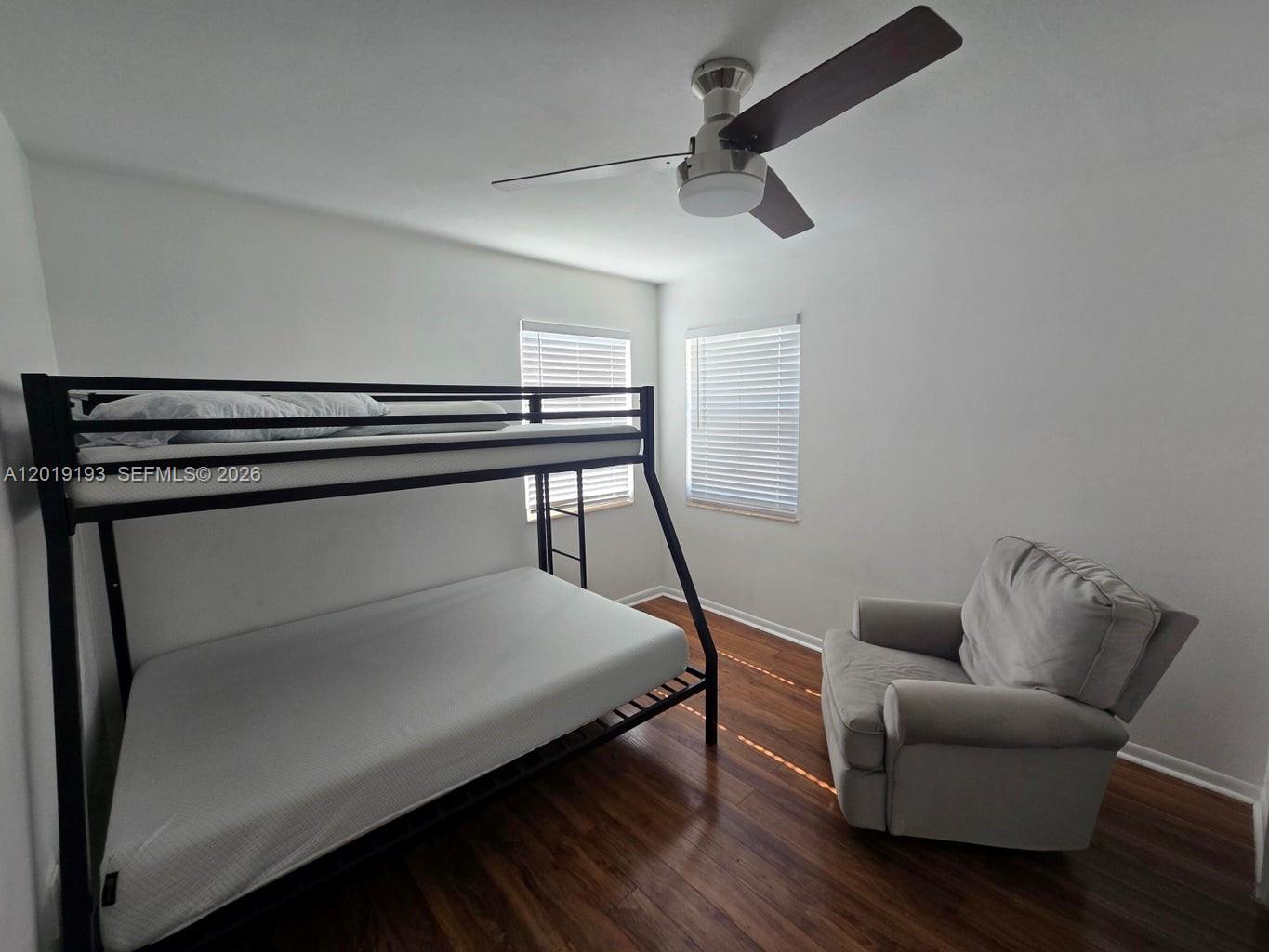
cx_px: 634
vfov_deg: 89.9
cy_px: 476
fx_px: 477
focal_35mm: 13
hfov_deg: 106.2
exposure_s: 1/60
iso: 50
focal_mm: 2.2
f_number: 2.2
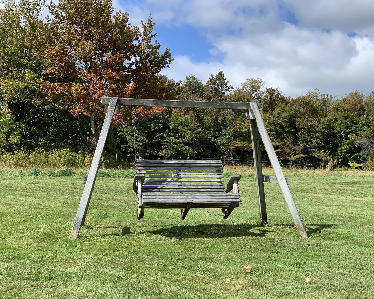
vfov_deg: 27.6
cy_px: 148
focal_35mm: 55
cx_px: 191
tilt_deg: +4.9
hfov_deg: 34.1
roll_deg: -0.9
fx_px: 609
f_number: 2.4
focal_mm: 6
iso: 16
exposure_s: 1/799
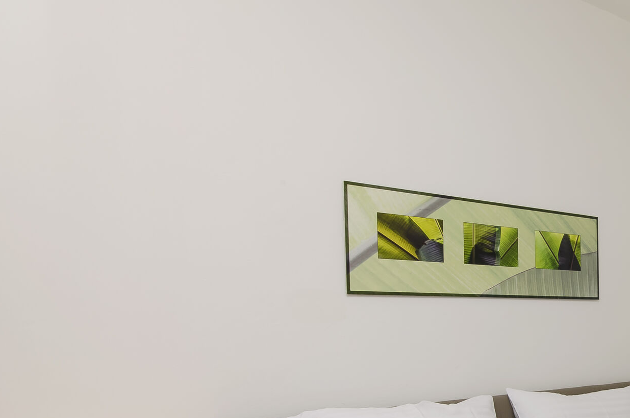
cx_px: 614
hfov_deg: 47.5
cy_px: 347
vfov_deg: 37.1
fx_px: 594
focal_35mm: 34
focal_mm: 10
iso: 100
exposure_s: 1/160
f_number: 8
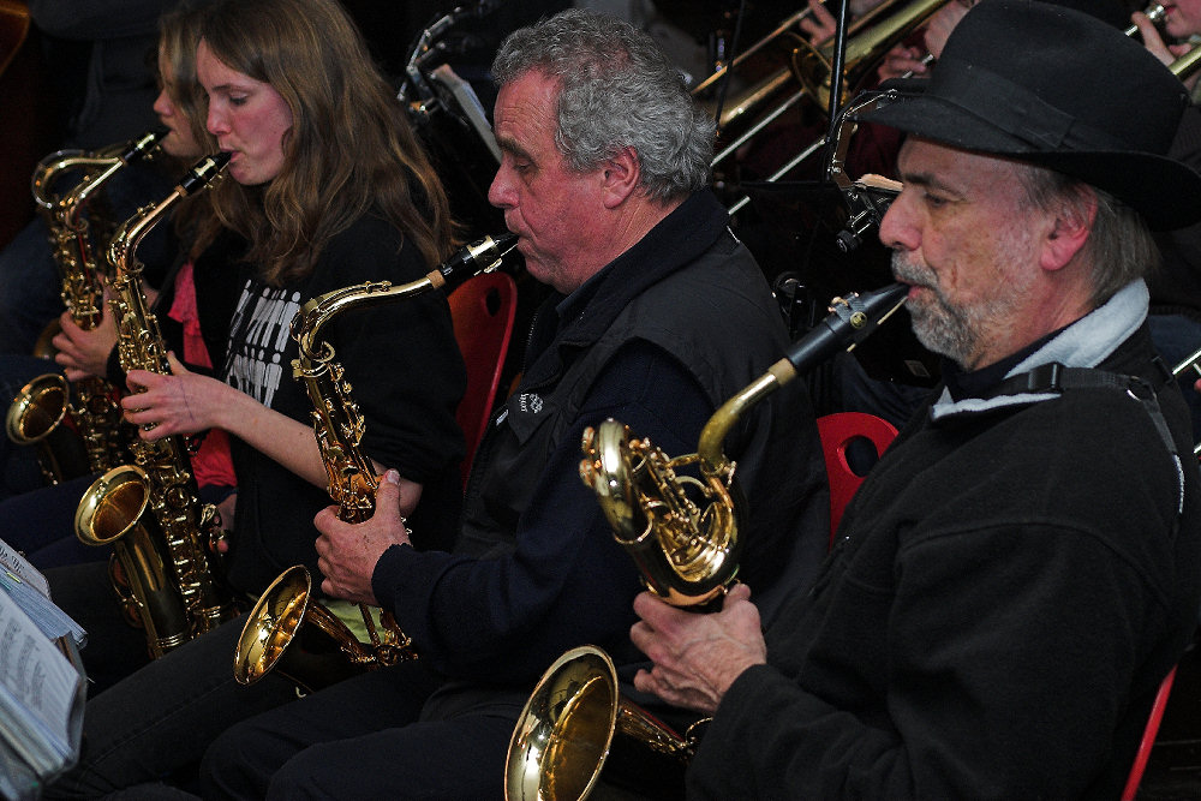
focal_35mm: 98
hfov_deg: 20.9
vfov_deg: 14.0
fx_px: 3253
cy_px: 400
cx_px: 600
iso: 400
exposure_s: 1/125
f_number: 5
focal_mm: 65
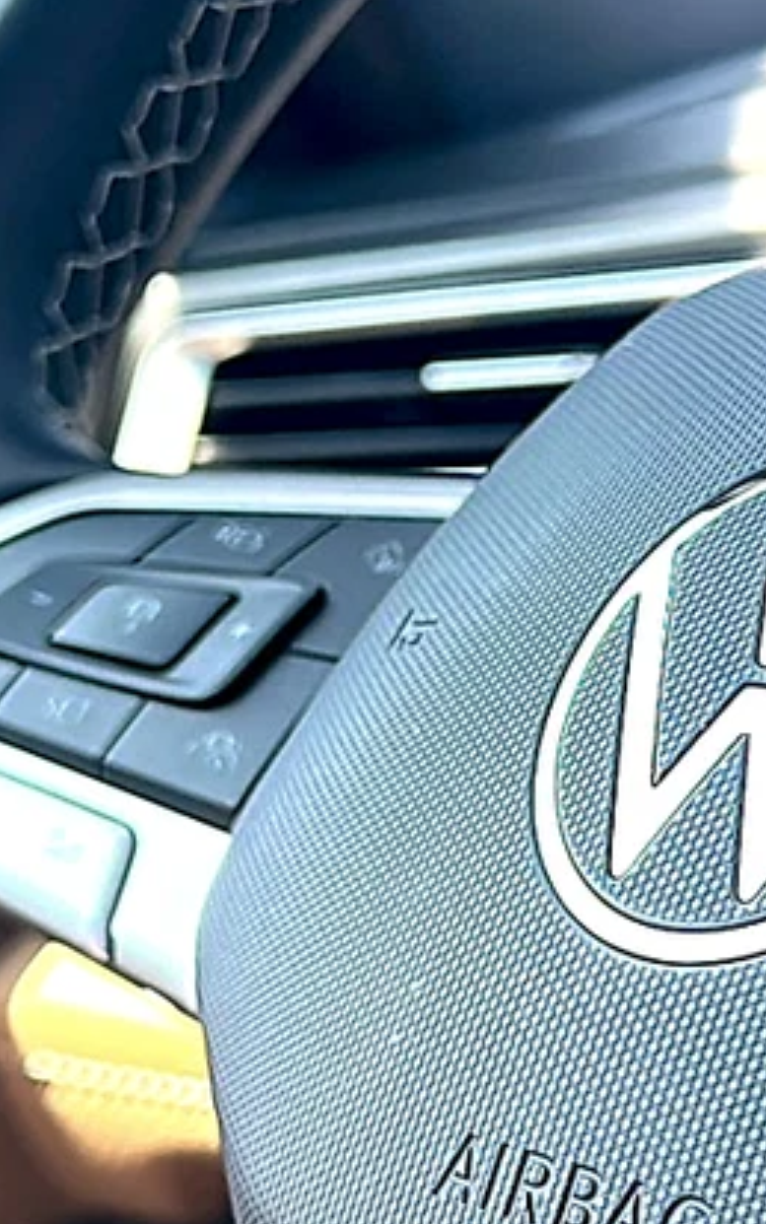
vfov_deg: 26.8
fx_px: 2570
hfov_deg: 16.8
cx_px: 651
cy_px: 622
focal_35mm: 77
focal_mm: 6.86
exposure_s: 1/353
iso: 100
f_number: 1.78
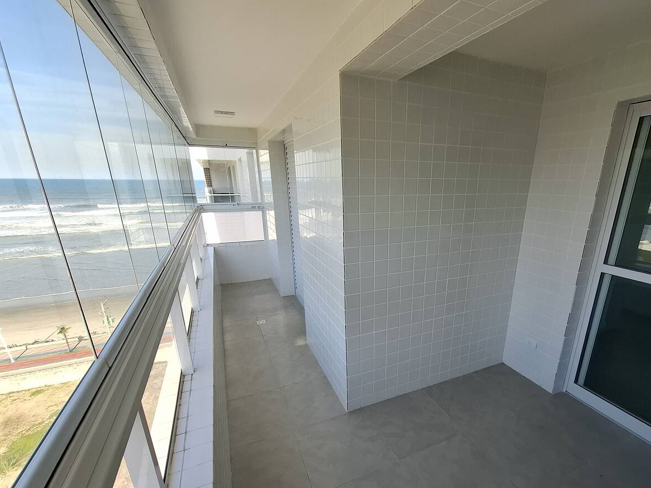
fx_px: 301
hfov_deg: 93.7
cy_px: 286
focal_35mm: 16
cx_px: 377
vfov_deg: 77.5
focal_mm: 1.74
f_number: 2.2
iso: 40
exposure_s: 1/294
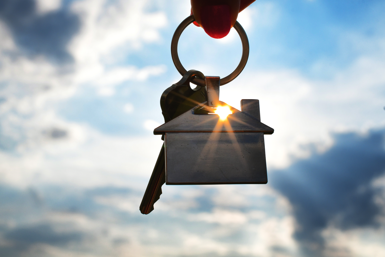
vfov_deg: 22.6
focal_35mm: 60
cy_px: 128
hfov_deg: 33.4
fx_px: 642
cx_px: 192
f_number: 14
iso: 200
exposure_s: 1/800
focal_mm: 40
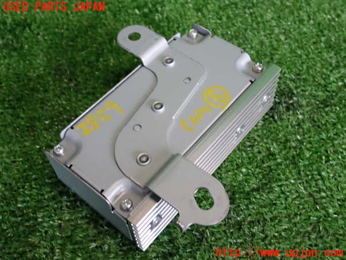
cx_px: 173
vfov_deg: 35.1
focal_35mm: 41
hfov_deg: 45.8
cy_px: 130
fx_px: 410
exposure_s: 1/40
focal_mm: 7.31
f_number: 2.8
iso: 500
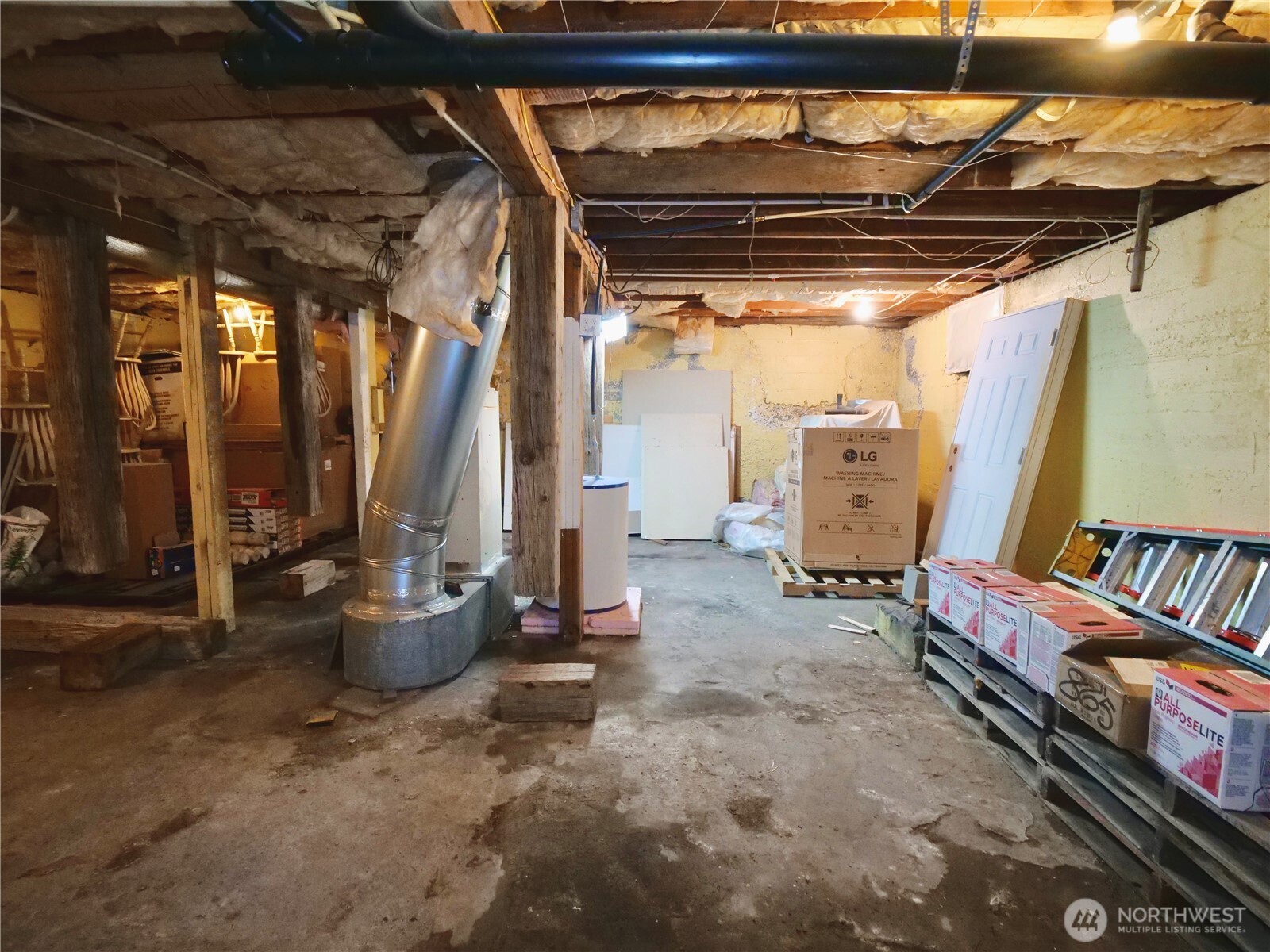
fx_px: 587
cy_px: 476
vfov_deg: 78.1
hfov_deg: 94.5
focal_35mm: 16
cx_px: 635
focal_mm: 8
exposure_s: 1/60
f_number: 2.8
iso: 3200
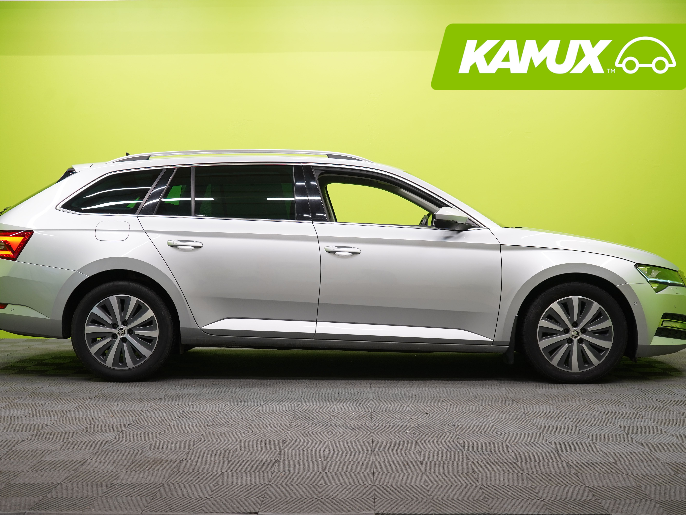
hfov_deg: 37.5
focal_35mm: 51
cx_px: 334
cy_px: 257
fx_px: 1011
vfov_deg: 28.6
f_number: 5
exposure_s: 1/30
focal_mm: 47
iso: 400
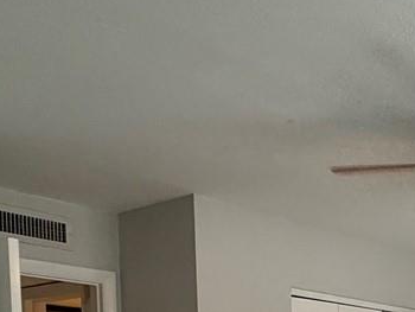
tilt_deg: -5.5
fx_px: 768
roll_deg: +0.0
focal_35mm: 64
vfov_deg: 19.9
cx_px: 506
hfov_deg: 26.6
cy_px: 469
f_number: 2.2
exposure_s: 1/121
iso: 250
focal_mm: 2.22
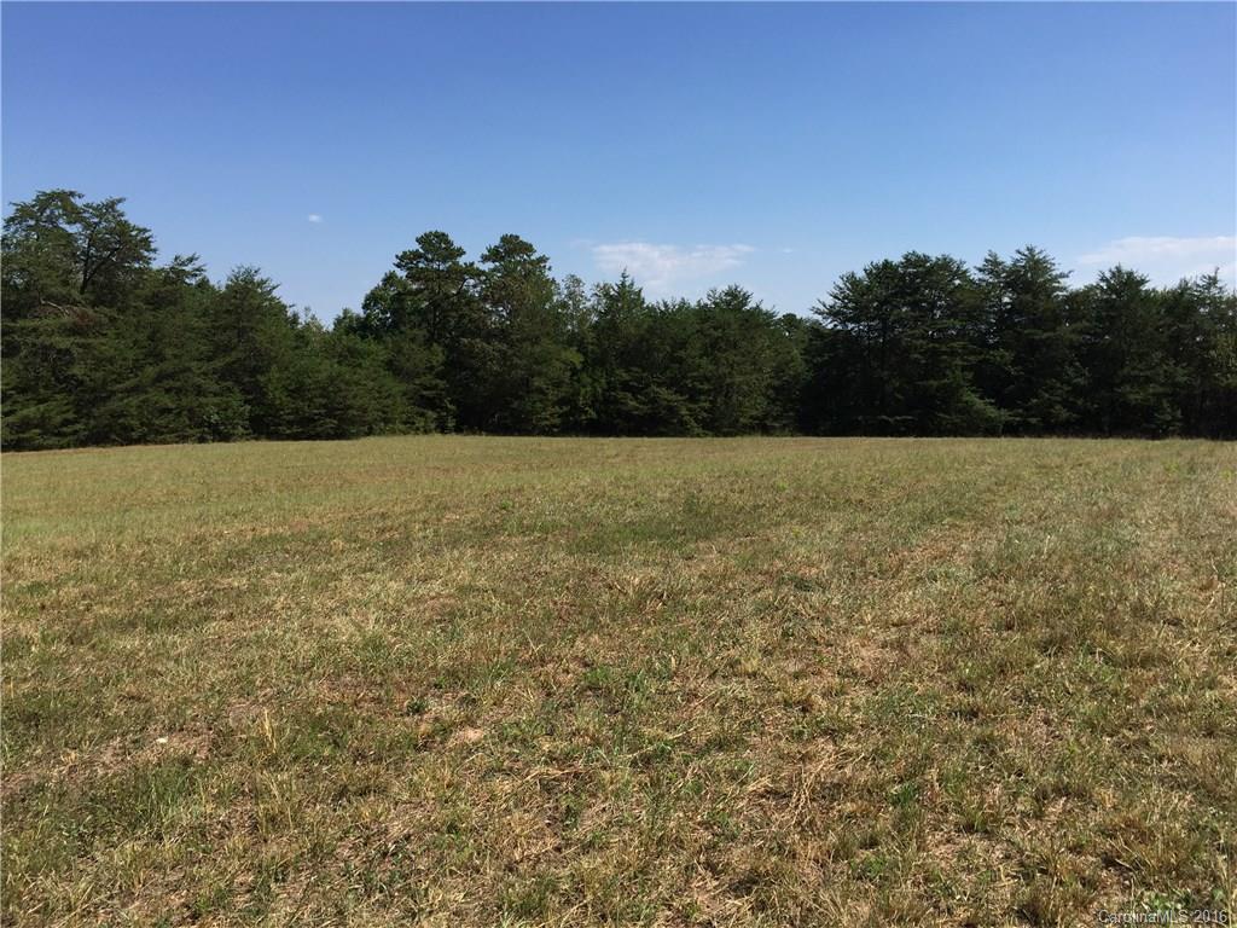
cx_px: 618
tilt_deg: -7.0
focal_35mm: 29
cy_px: 464
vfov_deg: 48.2
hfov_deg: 61.7
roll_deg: -3.6
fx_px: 1036
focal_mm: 4.15
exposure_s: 1/1799
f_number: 2.2
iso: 32
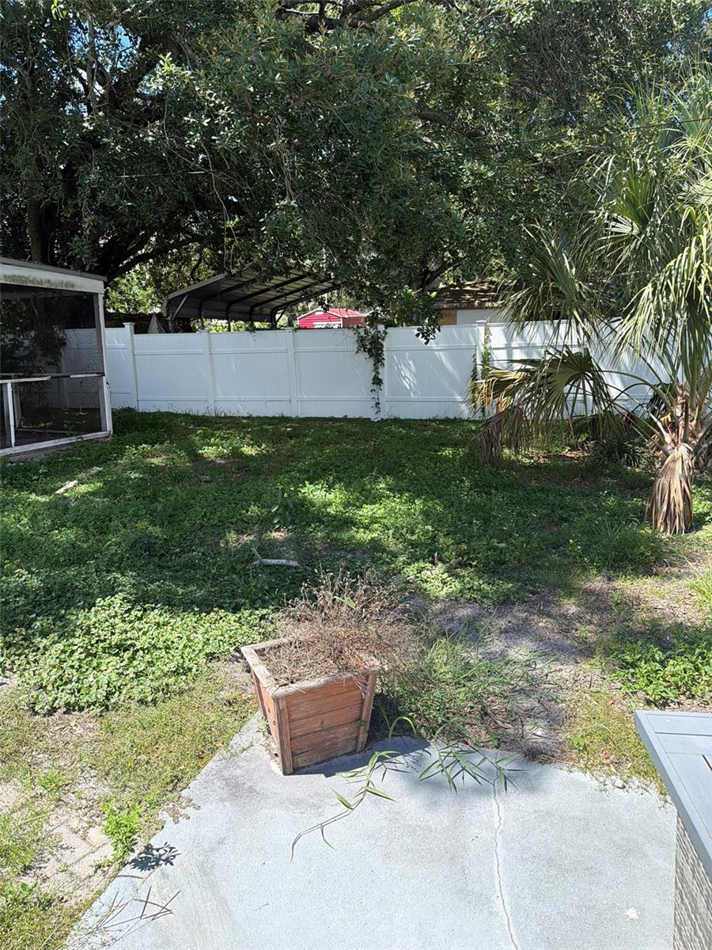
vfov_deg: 71.6
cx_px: 356
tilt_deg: -11.8
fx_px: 658
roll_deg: +2.6
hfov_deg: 56.8
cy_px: 475
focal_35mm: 24
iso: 100
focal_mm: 6.76
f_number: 1.78
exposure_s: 1/2299
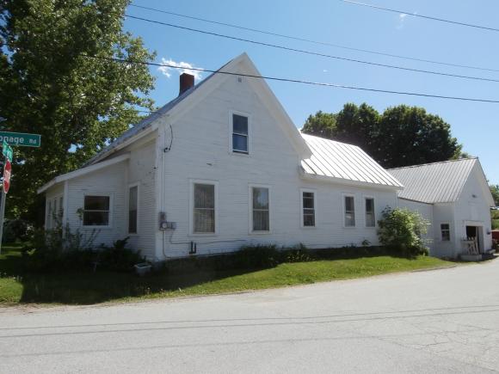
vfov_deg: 56.8
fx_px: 346
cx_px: 250
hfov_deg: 71.6
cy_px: 187
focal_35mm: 24
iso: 100
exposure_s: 1/1250
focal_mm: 4.2
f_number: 3
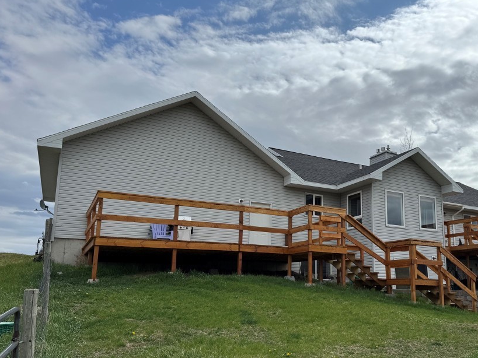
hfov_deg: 59.3
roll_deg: -0.1
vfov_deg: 46.5
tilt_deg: +9.6
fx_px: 414
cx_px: 295
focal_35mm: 30
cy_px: 219
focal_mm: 6.76
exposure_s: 1/9009
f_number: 1.78
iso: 80
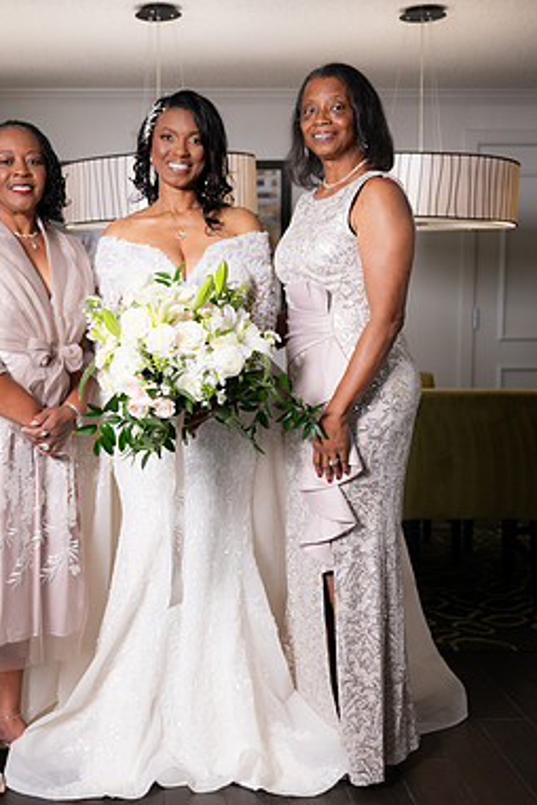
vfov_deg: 36.8
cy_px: 450
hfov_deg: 24.9
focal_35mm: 54
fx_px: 1208
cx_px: 180
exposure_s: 1/250
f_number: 2.8
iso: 500
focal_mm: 29.5
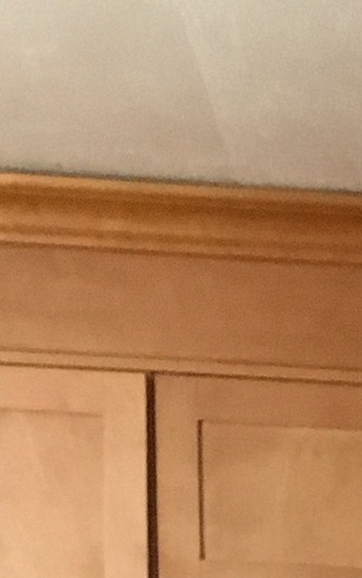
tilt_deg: -6.5
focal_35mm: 138
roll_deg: -0.8
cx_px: 811
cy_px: 1211
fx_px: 2177
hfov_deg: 8.8
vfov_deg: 12.9
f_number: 2.2
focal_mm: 4.15
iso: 250
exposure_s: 1/15
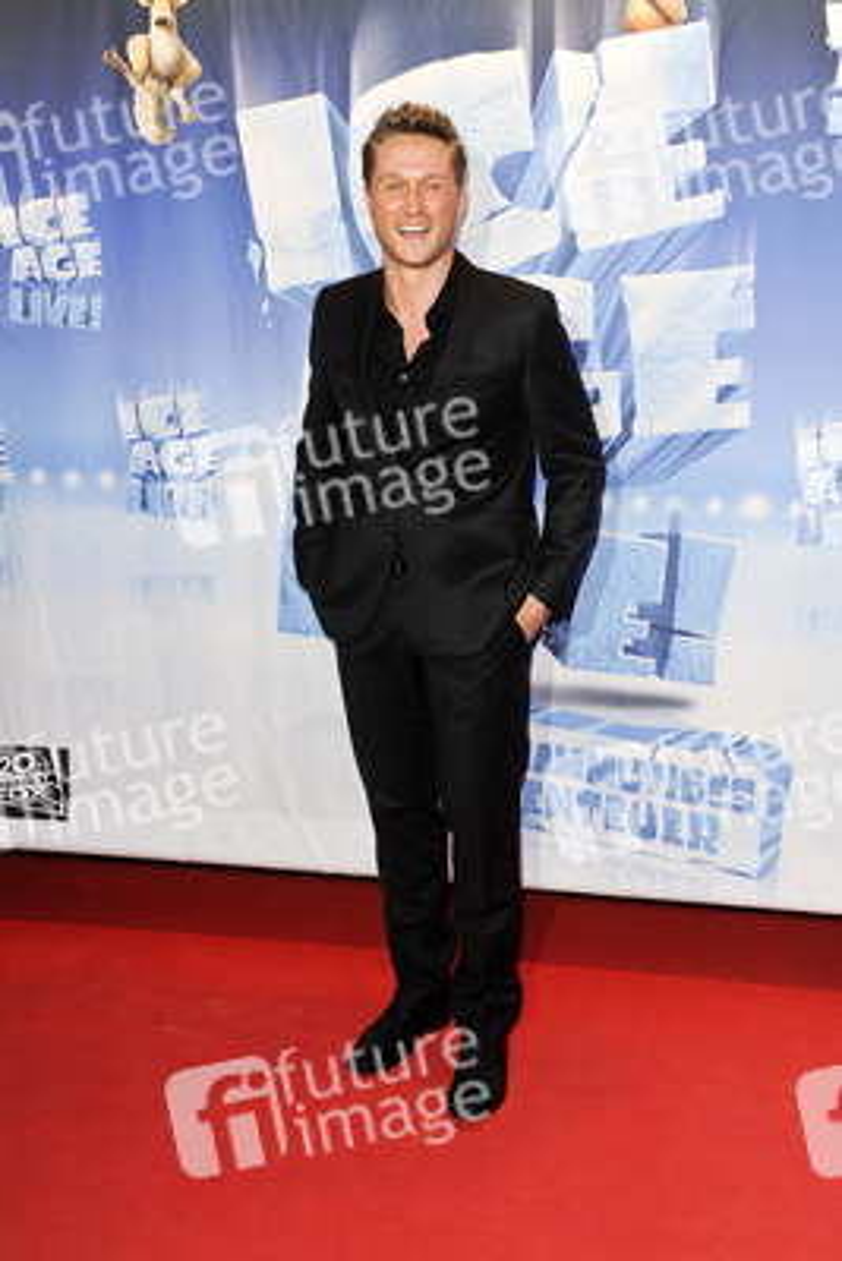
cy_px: 630
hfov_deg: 35.1
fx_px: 1332
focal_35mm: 38
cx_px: 421
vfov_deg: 50.7
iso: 800
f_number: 6.3
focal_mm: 38
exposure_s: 1/200
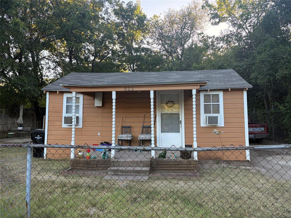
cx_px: 146
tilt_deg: +4.2
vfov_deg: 53.1
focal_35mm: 26
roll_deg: -0.5
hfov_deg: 67.3
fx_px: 219
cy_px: 109
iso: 50
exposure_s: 1/232
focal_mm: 5.96
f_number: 1.6
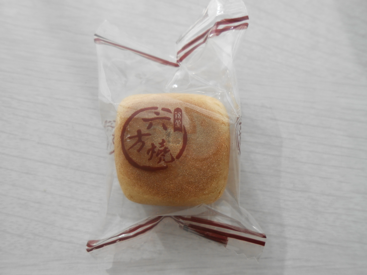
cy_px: 138
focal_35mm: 26
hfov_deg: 67.3
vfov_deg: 53.1
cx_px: 184
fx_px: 276
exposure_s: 1/250
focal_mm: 4.6
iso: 80
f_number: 3.5
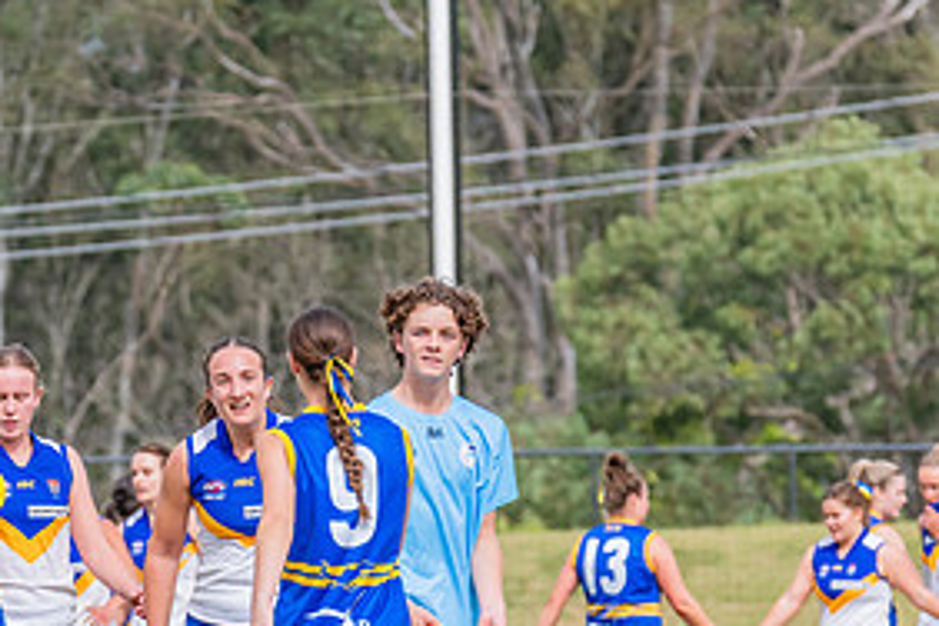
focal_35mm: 676
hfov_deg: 3.0
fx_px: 17631
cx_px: -76
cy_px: 599
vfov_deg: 2.0
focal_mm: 310
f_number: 10
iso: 800
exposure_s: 1/1250
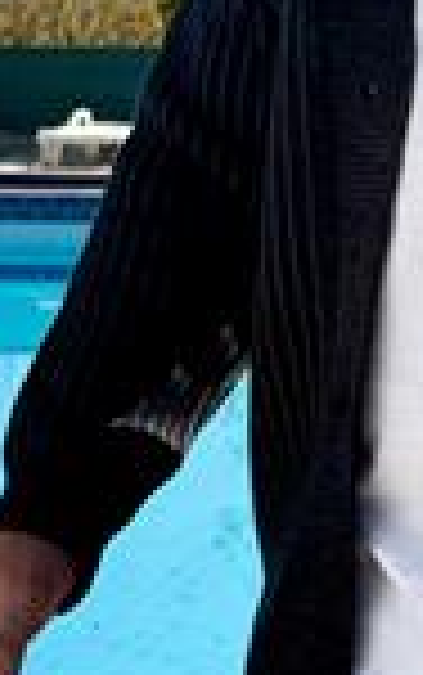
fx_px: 2909
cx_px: 562
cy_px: 63
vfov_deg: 13.1
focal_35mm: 158
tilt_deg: -1.3
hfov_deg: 8.2
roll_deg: +0.0
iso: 80
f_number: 1.78
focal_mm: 6.76
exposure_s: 1/4878
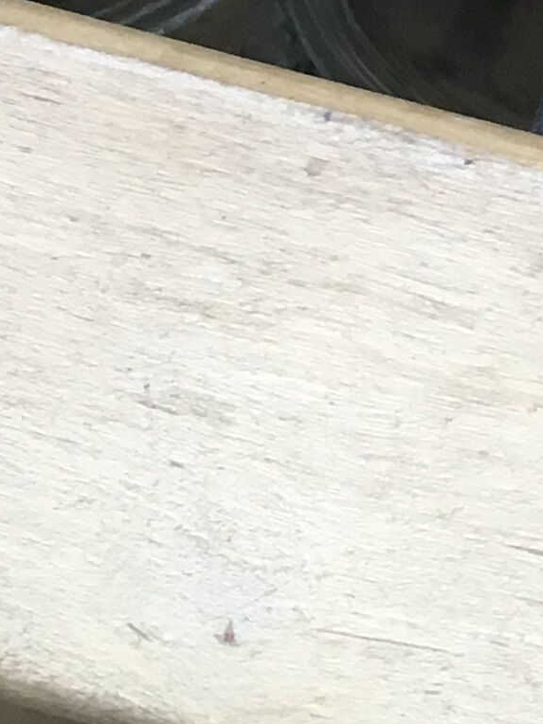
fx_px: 3200
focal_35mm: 153
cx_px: 1364
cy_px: -326
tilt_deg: -75.4
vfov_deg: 12.3
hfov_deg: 8.7
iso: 50
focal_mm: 4.15
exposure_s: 1/33
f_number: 2.2
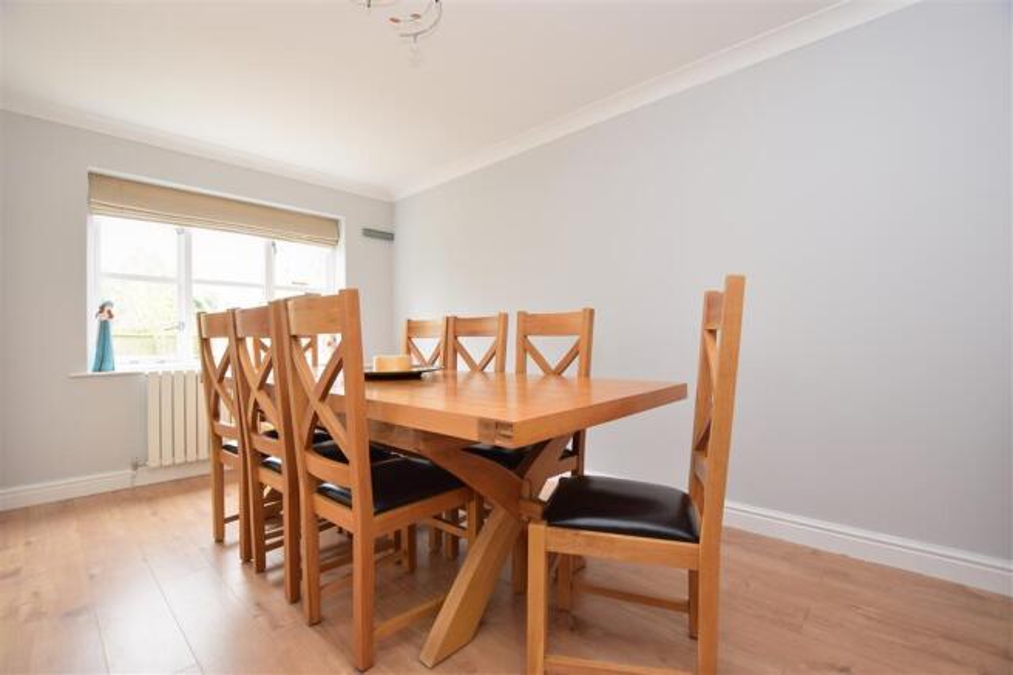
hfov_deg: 100.4
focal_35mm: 15
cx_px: 506
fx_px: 422
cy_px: 338
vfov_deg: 77.3
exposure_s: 1/25
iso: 400
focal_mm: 10
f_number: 5.6
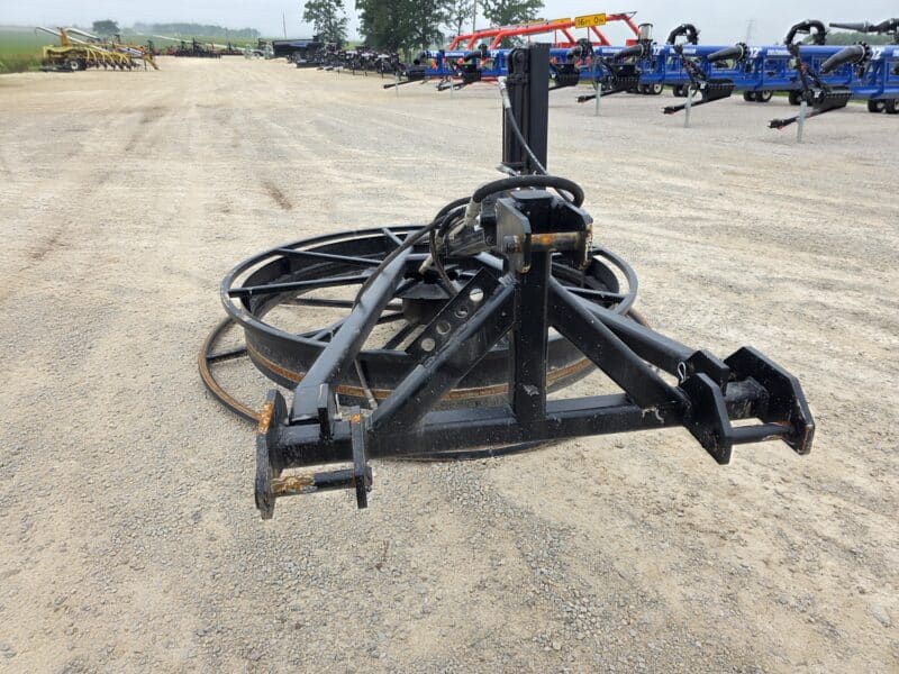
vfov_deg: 58.9
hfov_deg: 73.9
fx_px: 597
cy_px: 337
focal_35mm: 23
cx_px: 450
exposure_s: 1/359
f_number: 1.7
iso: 40
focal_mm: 6.3
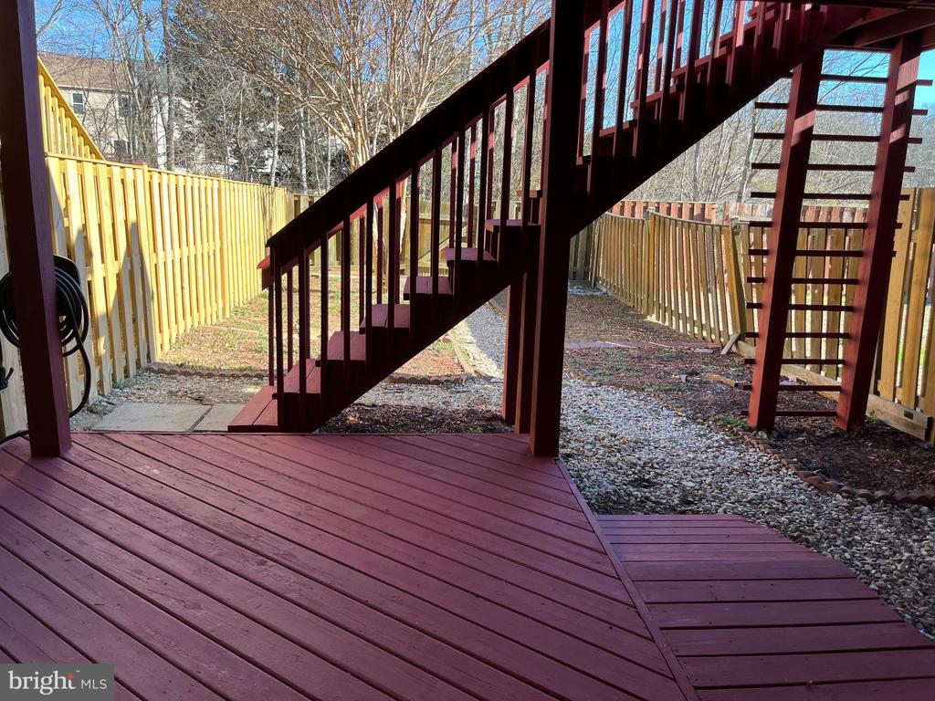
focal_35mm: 26
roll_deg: -1.5
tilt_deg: -12.6
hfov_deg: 67.3
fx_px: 702
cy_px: 350
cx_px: 468
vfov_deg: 53.1
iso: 50
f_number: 1.6
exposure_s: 1/357
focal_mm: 5.1
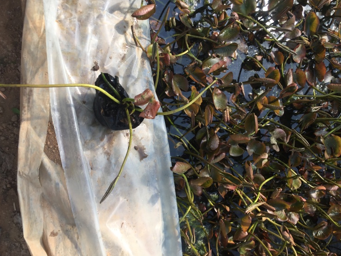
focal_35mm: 31
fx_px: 305
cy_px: 120
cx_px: 176
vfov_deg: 45.4
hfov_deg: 58.3
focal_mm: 4.15
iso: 32
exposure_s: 1/682
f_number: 2.2
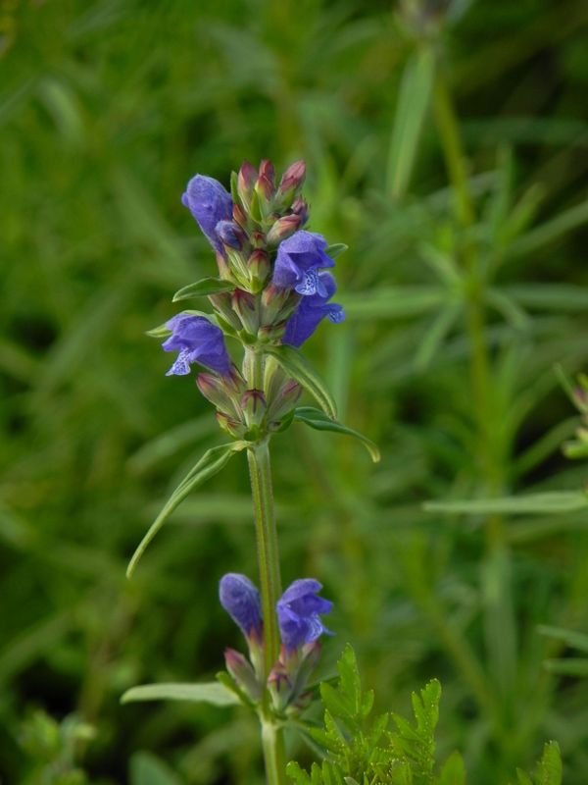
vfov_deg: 4.1
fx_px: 10894
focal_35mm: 481
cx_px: 294
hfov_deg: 3.1
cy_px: 392
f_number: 5
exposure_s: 1/200
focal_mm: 85.6
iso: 160
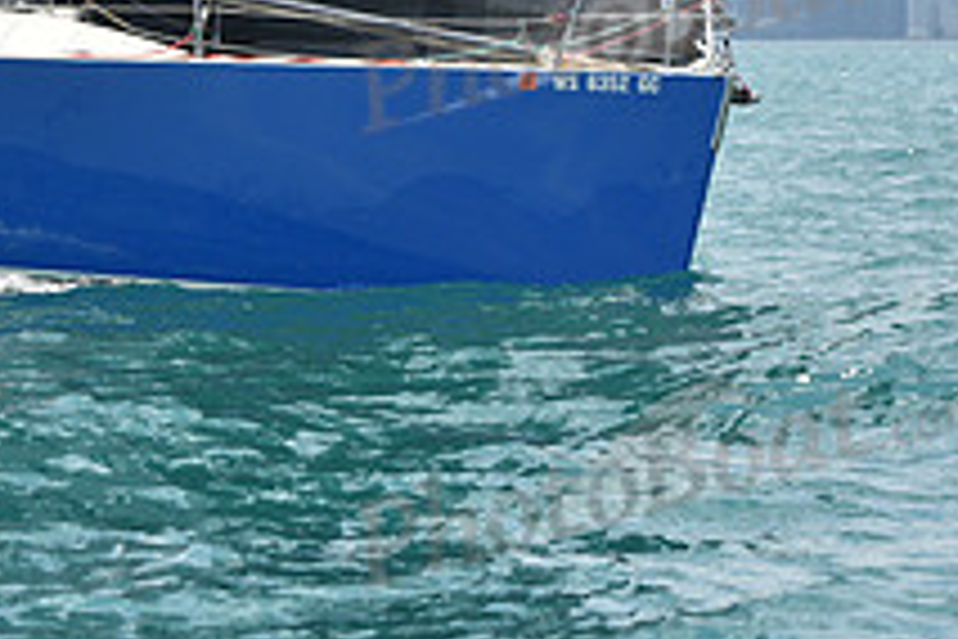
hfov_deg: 7.5
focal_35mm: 273
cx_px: 126
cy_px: -155
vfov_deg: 5.0
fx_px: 7264
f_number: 6.3
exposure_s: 1/1250
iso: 250
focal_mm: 100
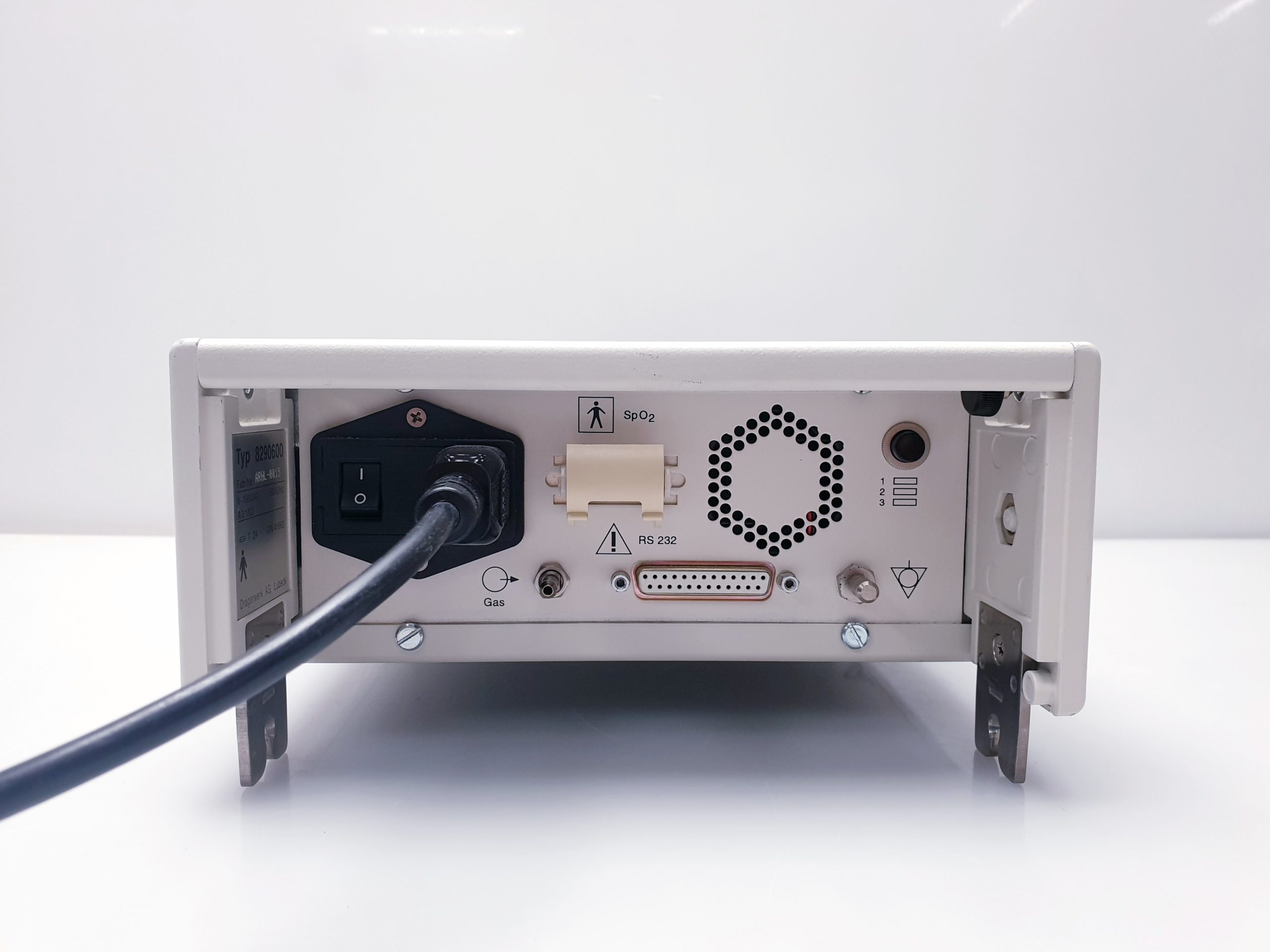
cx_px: 635
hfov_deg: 67.3
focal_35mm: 26
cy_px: 476
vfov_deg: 53.1
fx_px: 954
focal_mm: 4.3
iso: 100
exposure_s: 1/100
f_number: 2.4
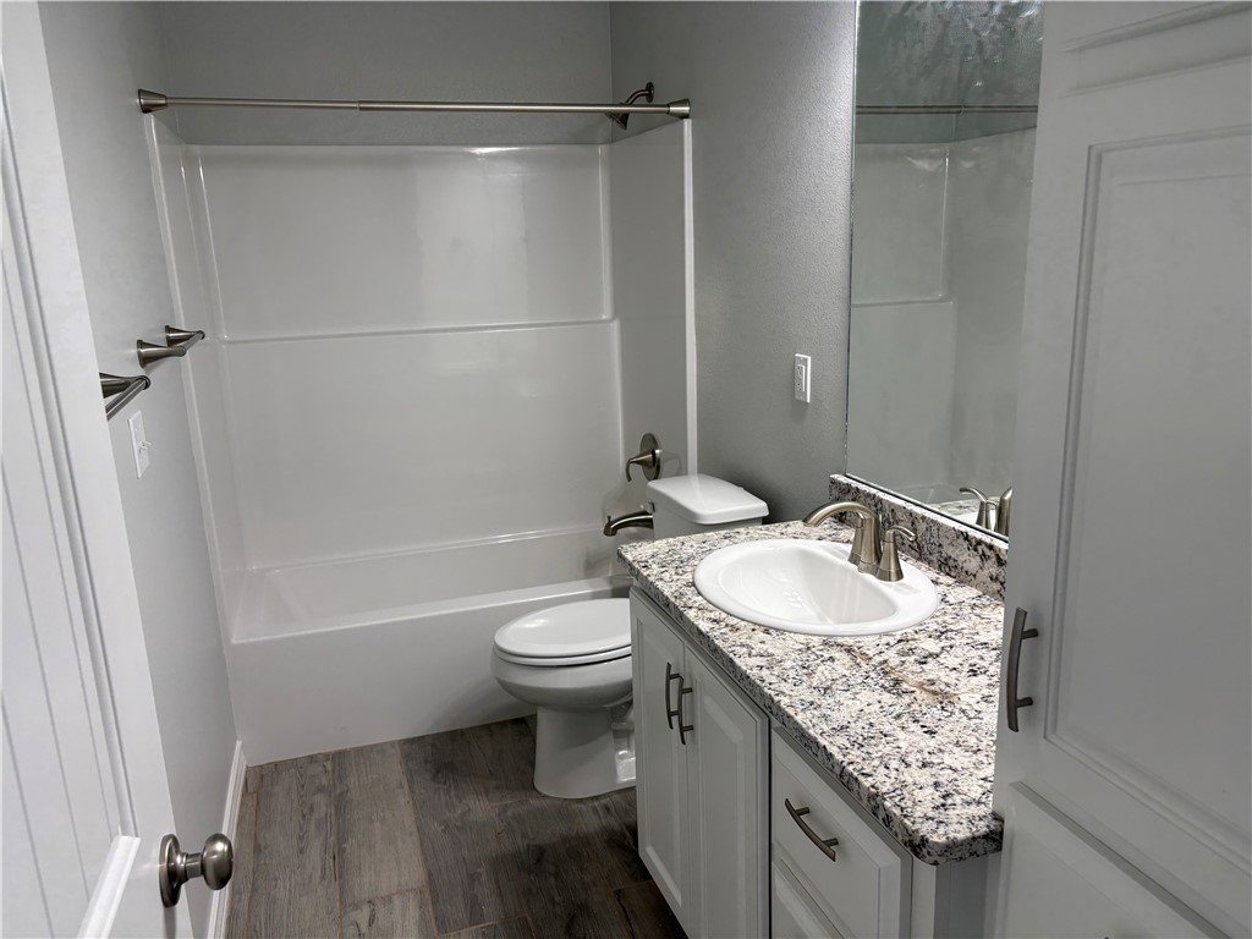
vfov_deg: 53.1
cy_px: 470
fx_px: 940
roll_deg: +2.4
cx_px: 626
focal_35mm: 26
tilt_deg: -13.8
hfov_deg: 67.3
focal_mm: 5.96
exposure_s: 1/120
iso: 80
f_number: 1.6
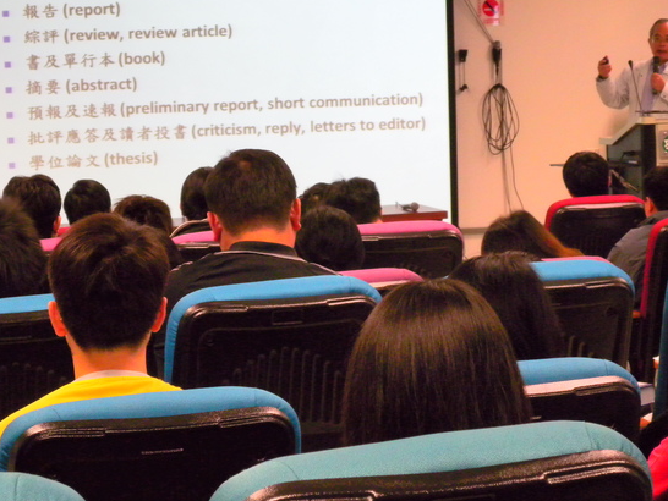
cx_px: 343
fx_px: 2548
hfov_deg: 14.9
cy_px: 195
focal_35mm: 132
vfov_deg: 11.2
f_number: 5.6
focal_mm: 22.1
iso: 400
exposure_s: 1/29.2
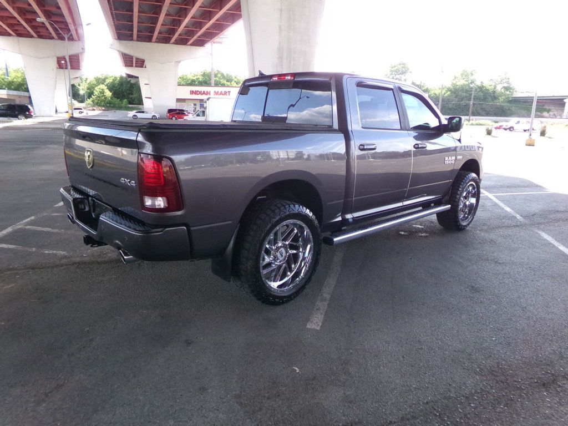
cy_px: 213
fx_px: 394
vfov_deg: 56.8
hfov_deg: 71.6
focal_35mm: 24
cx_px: 284
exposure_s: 1/60
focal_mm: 4.3
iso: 519
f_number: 11.07
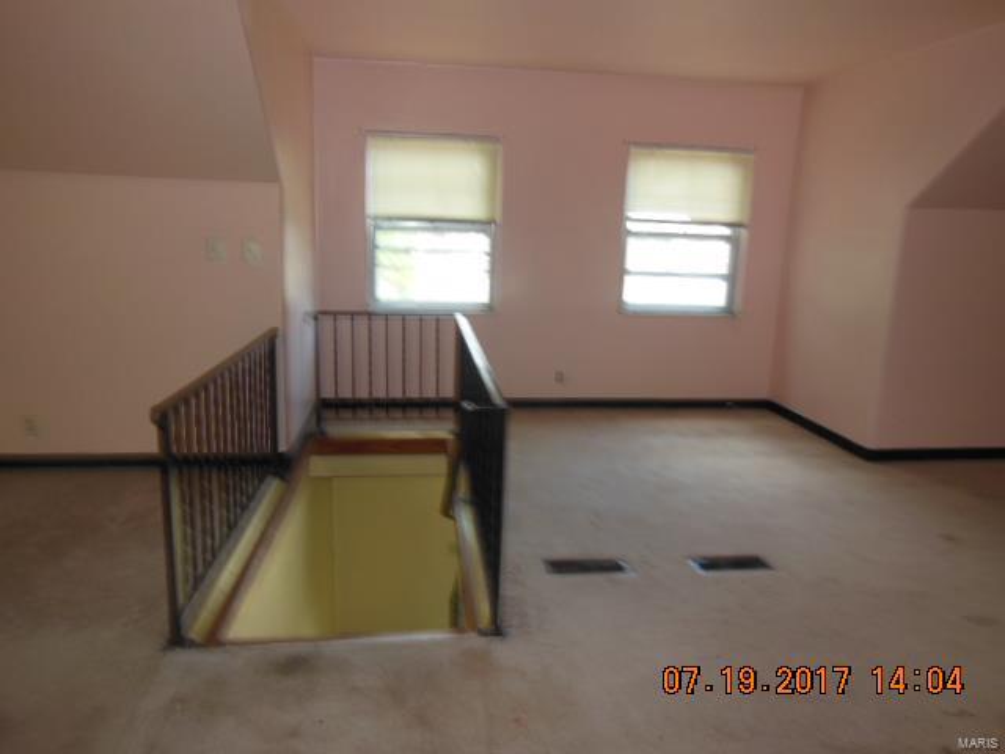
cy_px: 377
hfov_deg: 69.4
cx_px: 502
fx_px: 726
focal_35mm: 25
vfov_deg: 54.9
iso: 200
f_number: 3.5
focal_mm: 4.5
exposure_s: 1/25
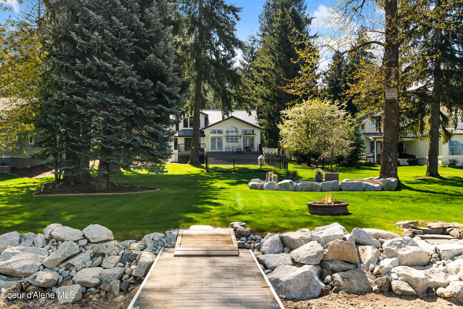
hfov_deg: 55.1
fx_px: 444
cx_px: 232
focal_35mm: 34
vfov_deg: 38.4
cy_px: 154
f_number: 5.6
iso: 320
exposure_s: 1/25
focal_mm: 34.5
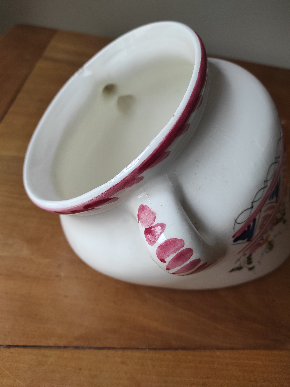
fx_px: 280
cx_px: 145
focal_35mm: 25
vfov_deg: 69.4
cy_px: 194
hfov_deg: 54.8
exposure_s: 1/140
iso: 100
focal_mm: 5.43
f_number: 1.89
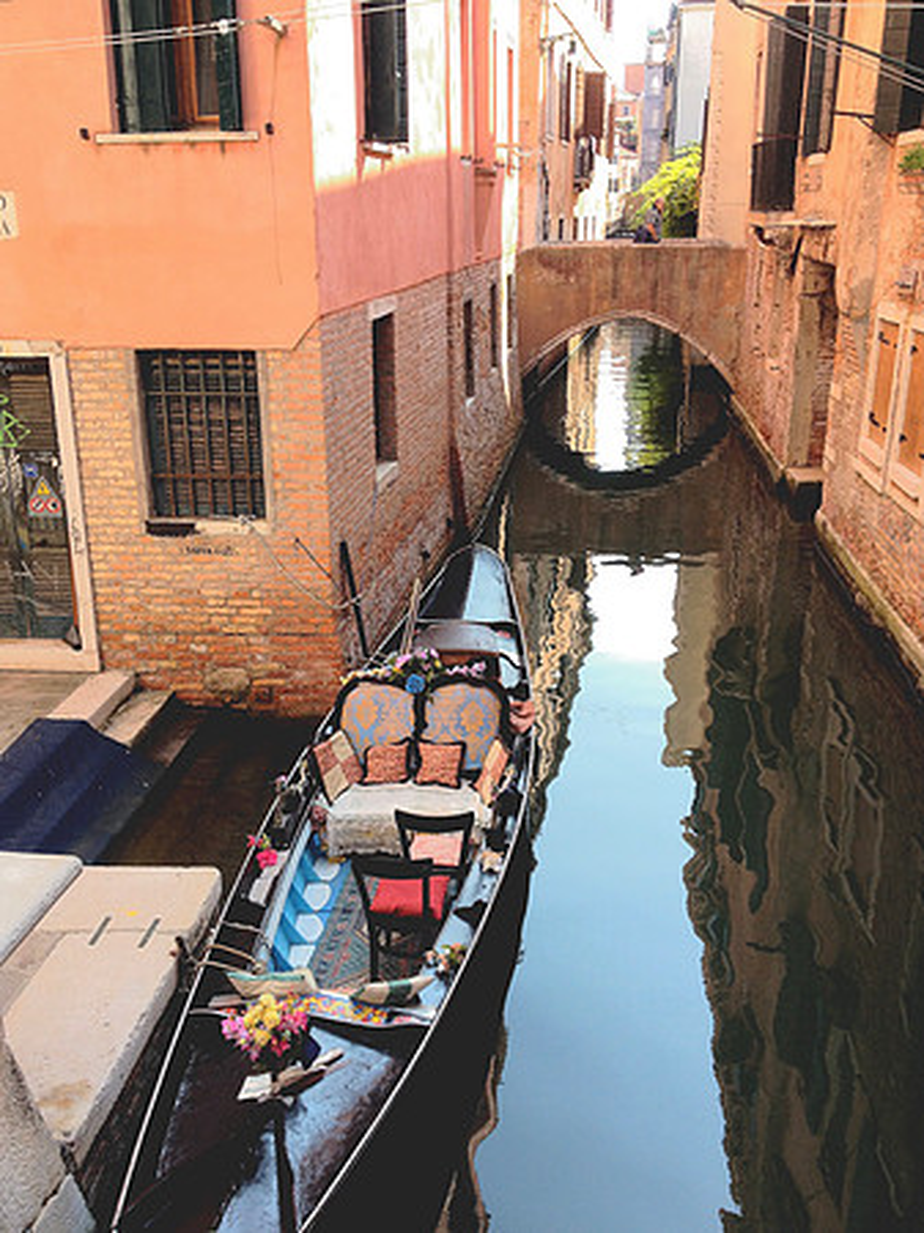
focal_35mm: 35
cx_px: 462
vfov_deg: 52.7
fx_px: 1247
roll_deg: -1.2
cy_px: 616
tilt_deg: -20.7
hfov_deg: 40.7
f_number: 2.4
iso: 50
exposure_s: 1/287
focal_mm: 4.28
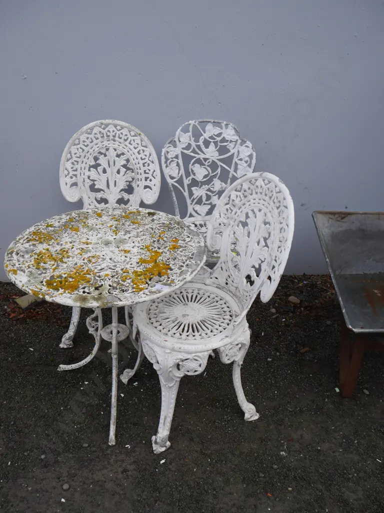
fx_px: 473
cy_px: 256
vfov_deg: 56.8
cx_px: 192
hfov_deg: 44.2
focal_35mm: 32
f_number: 4.5
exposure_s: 1/160
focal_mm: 16
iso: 200
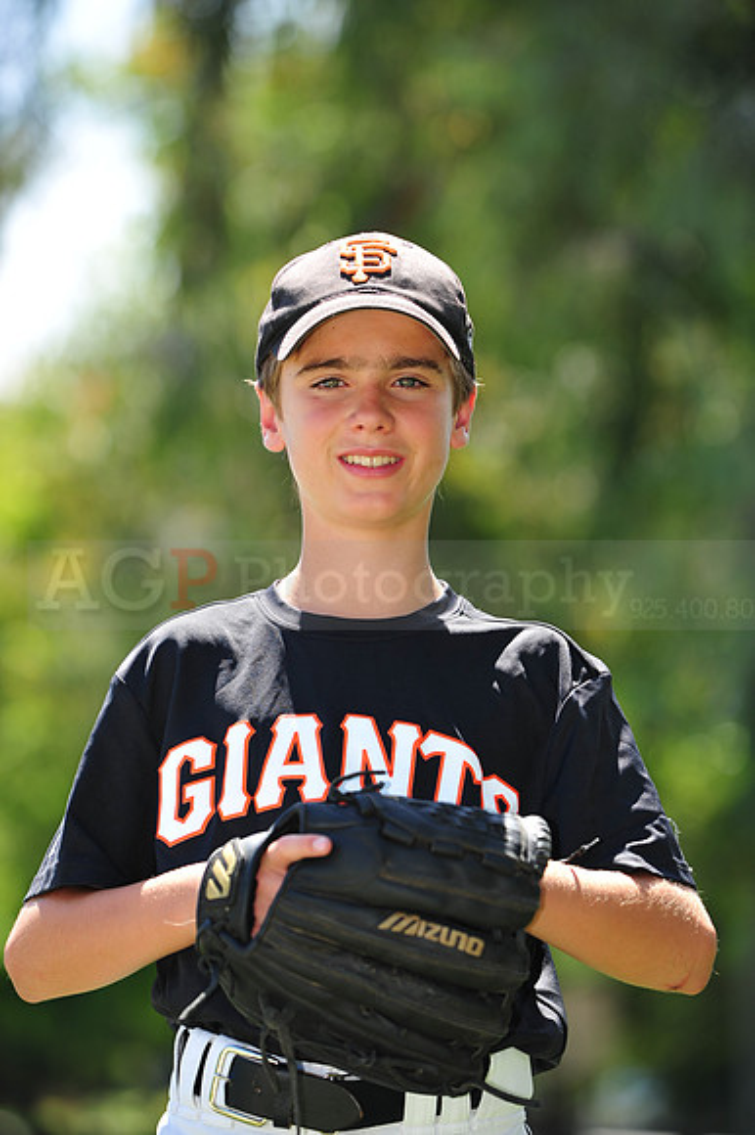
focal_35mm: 165
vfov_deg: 12.5
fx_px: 5196
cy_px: 568
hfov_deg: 8.3
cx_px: 378
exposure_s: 1/500
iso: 200
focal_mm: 165
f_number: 4.5
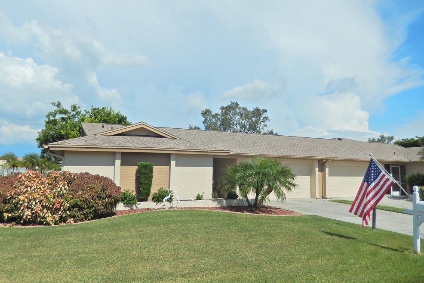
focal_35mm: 27
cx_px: 208
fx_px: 318
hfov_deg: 67.4
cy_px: 136
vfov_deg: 47.9
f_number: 6.8
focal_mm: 4.5
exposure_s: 1/800
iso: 125
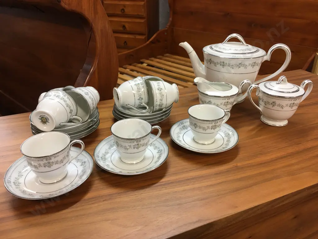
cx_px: 159
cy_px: 120
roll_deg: -0.6
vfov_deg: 48.2
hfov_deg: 61.7
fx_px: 266
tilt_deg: -25.3
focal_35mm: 29
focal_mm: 4.15
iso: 50
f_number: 2.2
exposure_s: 1/33
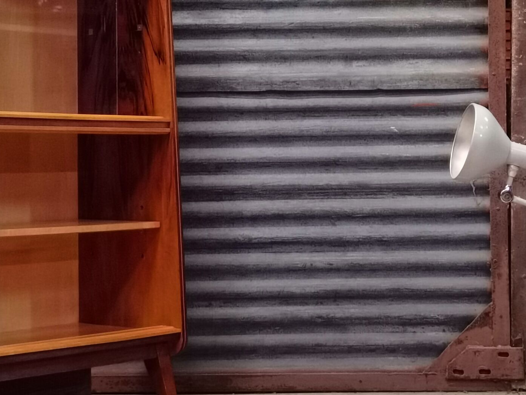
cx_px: 368
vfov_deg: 16.8
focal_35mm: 88
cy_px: 168
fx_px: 1337
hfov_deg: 22.1
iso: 640
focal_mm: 6.71
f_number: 1.9
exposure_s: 1/33.3
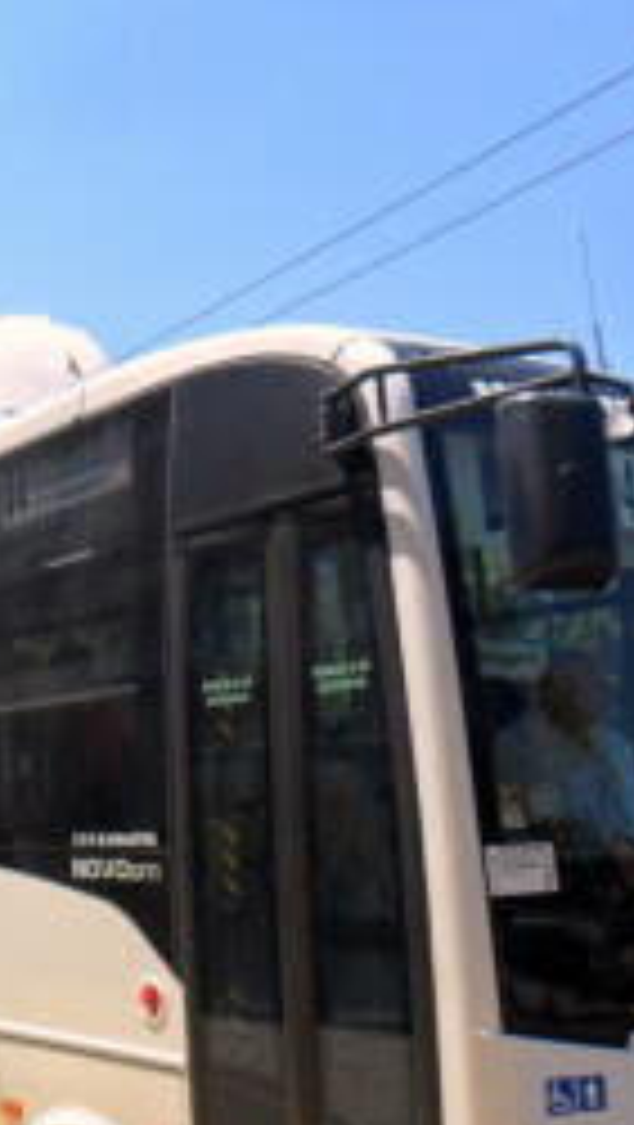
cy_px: 666
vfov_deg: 43.5
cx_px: 85
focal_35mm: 47
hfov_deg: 24.9
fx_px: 1402
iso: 100
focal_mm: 4.9
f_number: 8.9
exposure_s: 1/180
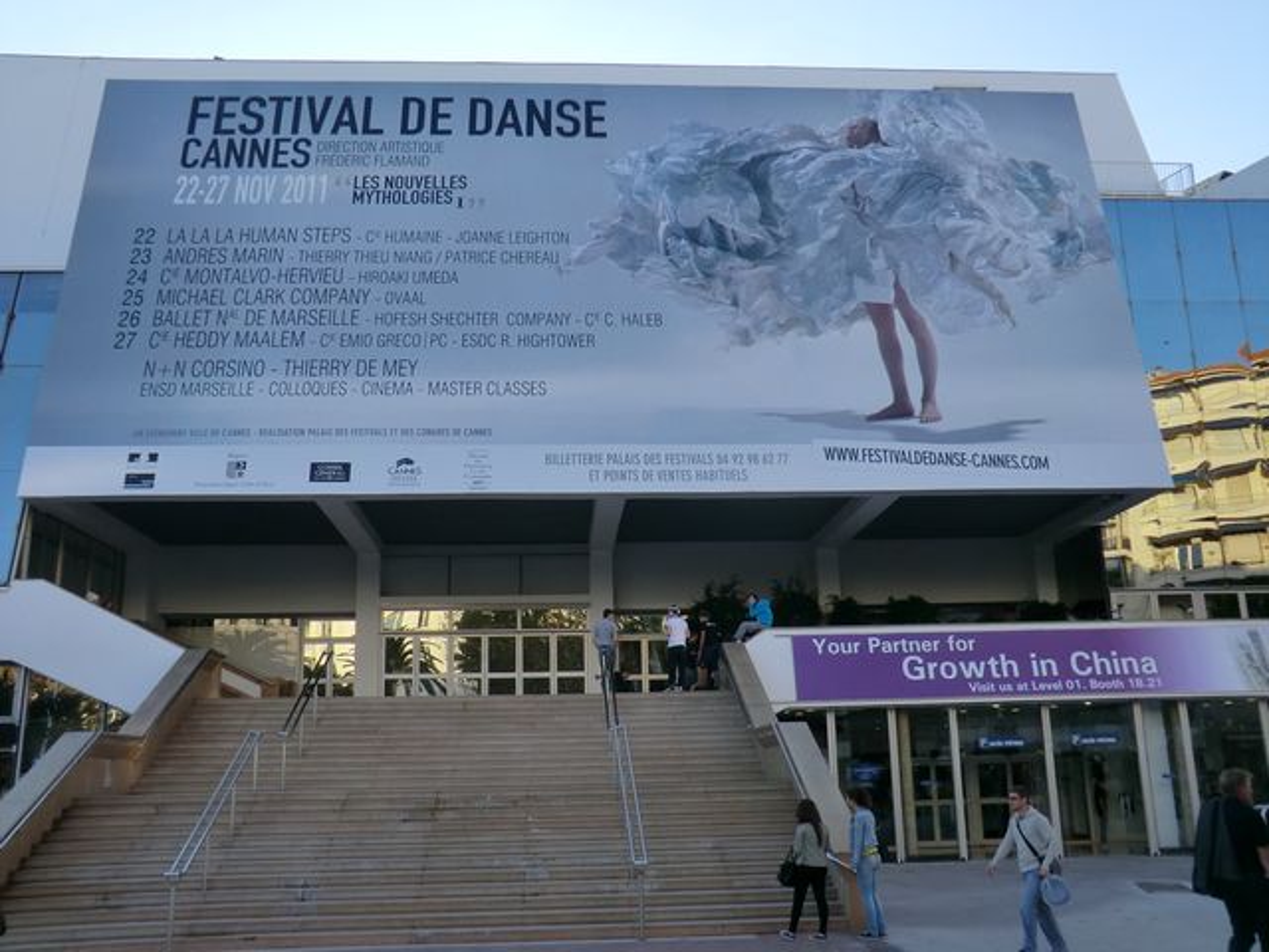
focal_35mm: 34
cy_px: 476
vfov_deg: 41.8
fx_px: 1246
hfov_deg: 54.0
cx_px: 634
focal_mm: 6.1
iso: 64
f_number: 3.6
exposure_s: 1/250
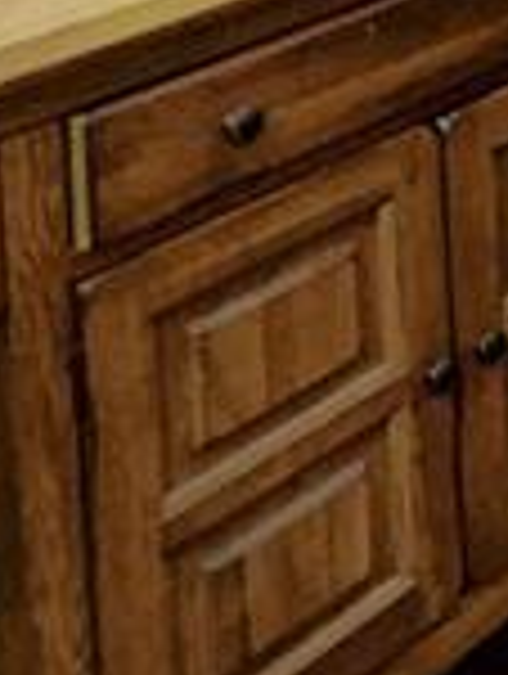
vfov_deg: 18.5
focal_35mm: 83
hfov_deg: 11.2
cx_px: 1515
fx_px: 1619
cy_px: -536
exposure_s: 1/24
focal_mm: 1.57
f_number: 1.8
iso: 200
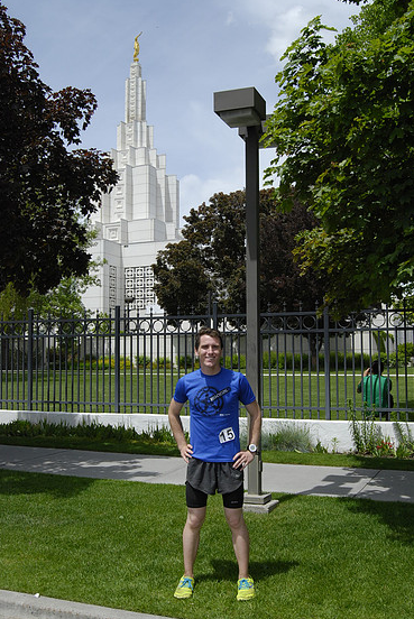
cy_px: 320
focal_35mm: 41
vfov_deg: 47.4
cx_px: 215
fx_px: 706
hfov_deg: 32.7
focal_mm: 26
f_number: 10
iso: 400
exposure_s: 1/800
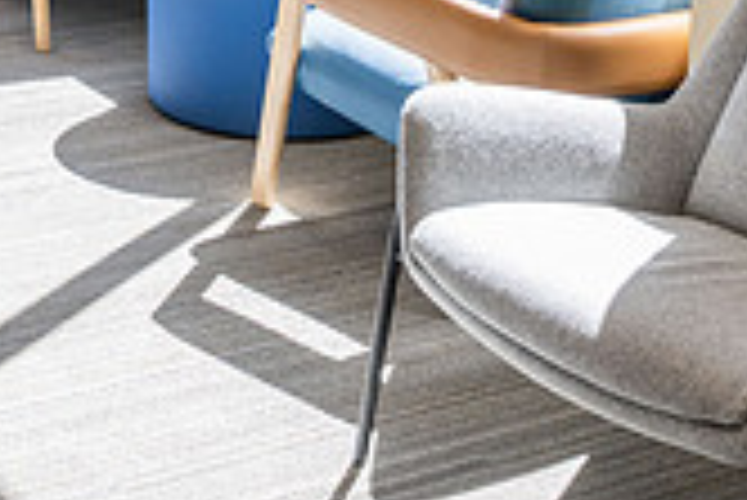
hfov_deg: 23.9
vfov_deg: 15.5
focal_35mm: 84
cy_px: -151
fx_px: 1744
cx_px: 189
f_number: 5
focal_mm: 24
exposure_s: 1/160
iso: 125
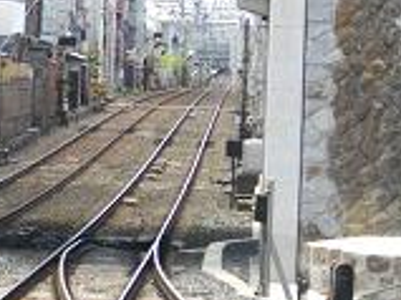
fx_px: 2720
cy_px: 101
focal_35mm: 235
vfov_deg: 6.3
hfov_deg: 8.4
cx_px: -34
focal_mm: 17.1
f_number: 5.2
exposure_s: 1/160
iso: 200
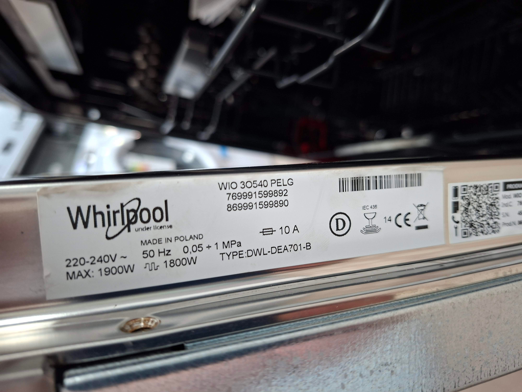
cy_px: 196
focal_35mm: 23
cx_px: 261
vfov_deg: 58.9
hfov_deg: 73.9
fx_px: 347
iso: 320
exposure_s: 1/33
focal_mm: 5.54
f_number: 1.8
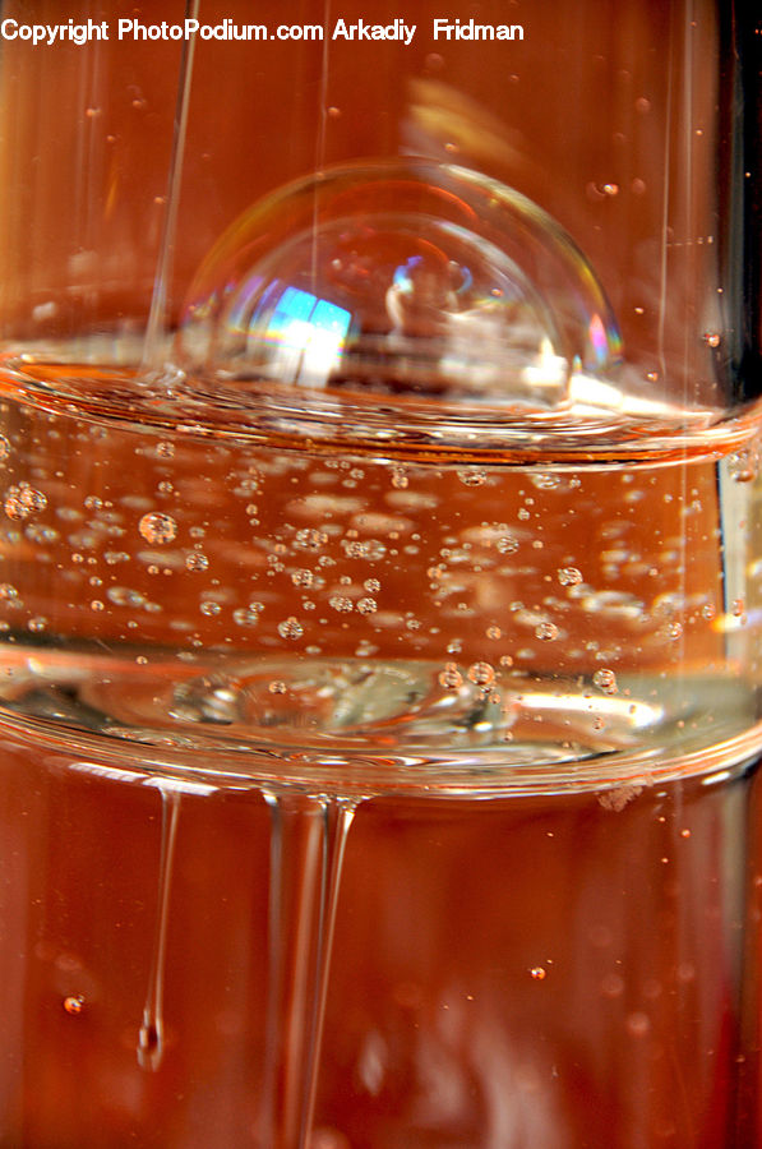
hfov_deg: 6.1
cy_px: 574
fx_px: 7168
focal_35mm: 225
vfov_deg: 9.2
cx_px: 381
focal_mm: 150
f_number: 5.6
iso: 200
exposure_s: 1/15
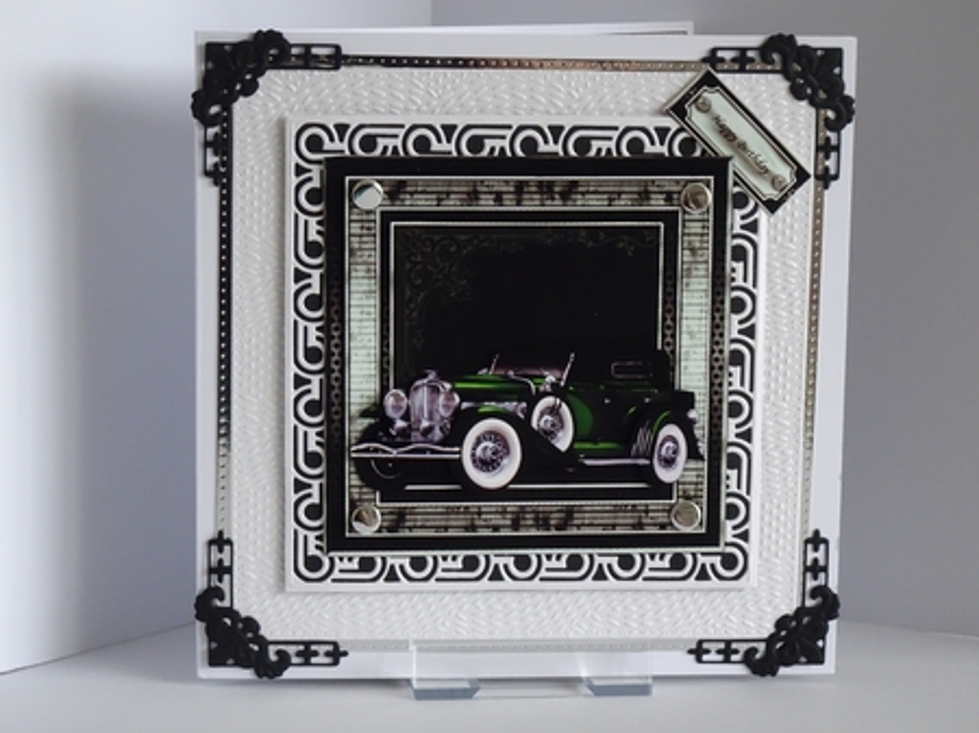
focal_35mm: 100
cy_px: 366
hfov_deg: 19.6
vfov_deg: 14.8
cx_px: 490
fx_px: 2827
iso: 640
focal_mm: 17.01
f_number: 5
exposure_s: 1/100
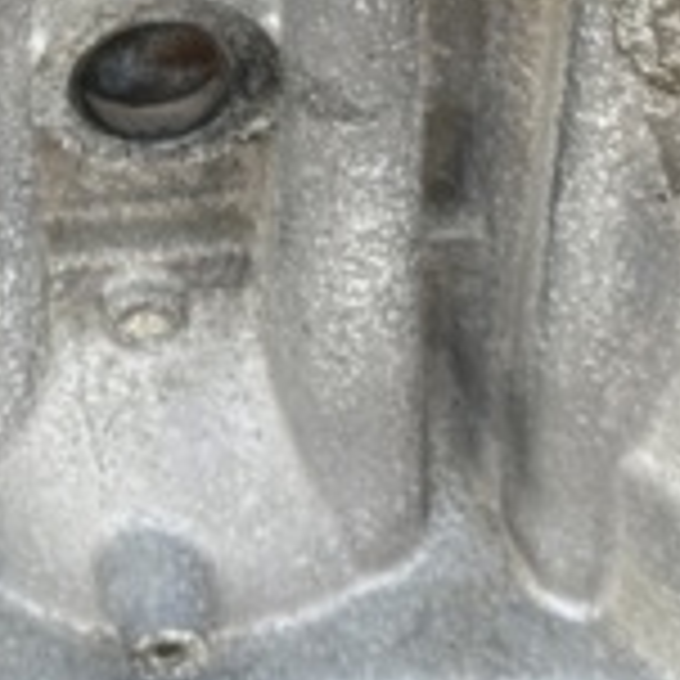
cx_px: -302
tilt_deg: -32.4
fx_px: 4000
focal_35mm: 180
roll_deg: +6.6
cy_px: -173
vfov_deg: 9.6
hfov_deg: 9.5
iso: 64
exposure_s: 1/207
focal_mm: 6.86
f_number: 1.78
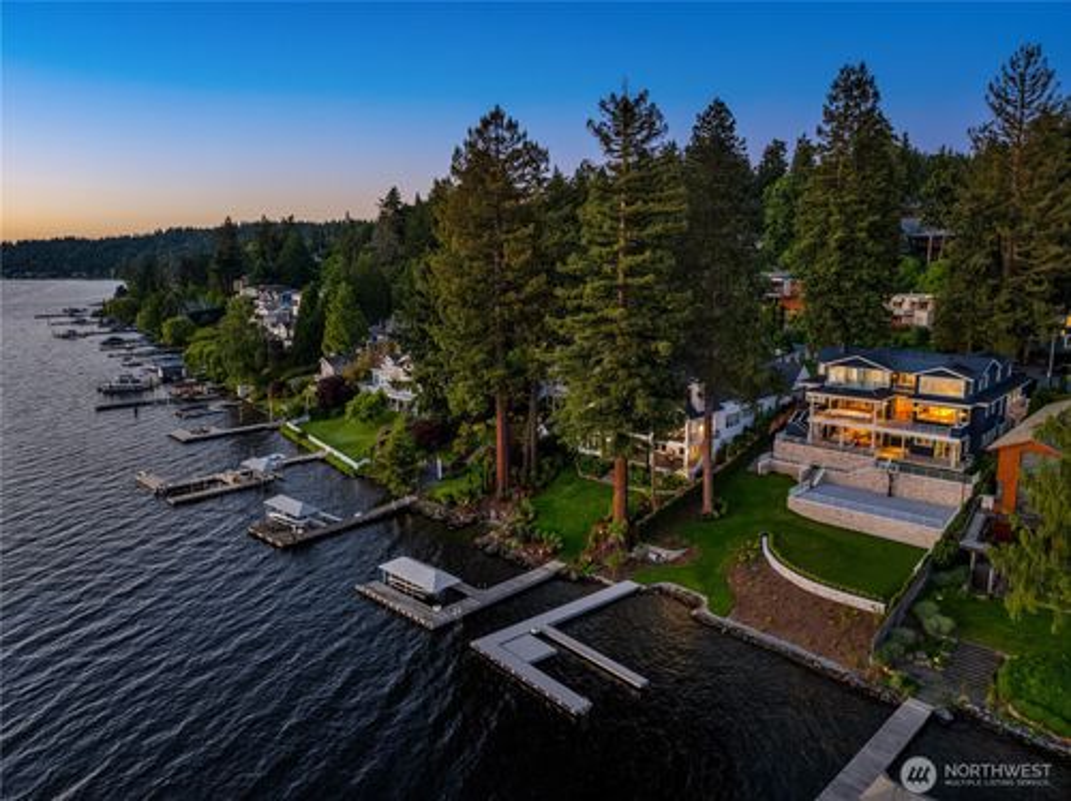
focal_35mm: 24
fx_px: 742
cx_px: 536
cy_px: 400
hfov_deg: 71.6
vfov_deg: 56.7
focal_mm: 12.29
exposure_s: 1/15
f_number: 2.8
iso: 180
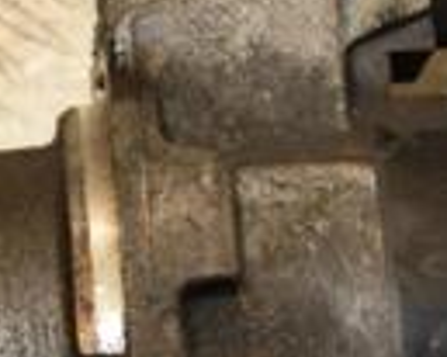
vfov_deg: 5.9
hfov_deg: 7.4
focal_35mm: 262
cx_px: 426
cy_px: 222
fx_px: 3464
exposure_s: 1/200
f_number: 6.3
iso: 800
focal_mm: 40
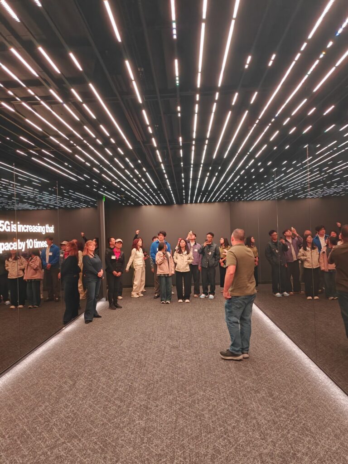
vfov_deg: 73.9
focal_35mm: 23
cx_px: 174
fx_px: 308
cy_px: 232
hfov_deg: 58.9
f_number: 1.6
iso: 160
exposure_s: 1/40
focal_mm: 6.06
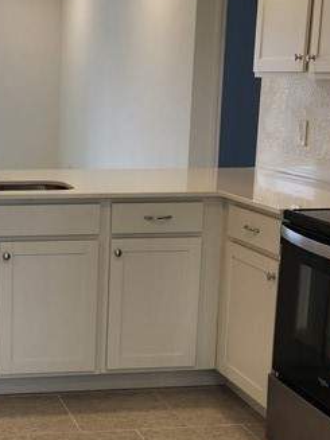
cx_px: 4
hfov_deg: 19.8
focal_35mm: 72
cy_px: 280
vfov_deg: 26.9
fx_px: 916
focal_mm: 5.4
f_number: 1.8
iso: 40
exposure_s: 1/120
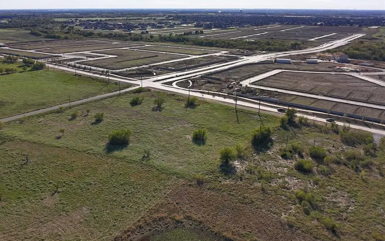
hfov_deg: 62.4
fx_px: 315
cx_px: 158
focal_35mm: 30
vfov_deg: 41.6
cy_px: 94
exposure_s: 1/1600
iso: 180
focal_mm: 4.55
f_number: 2.8
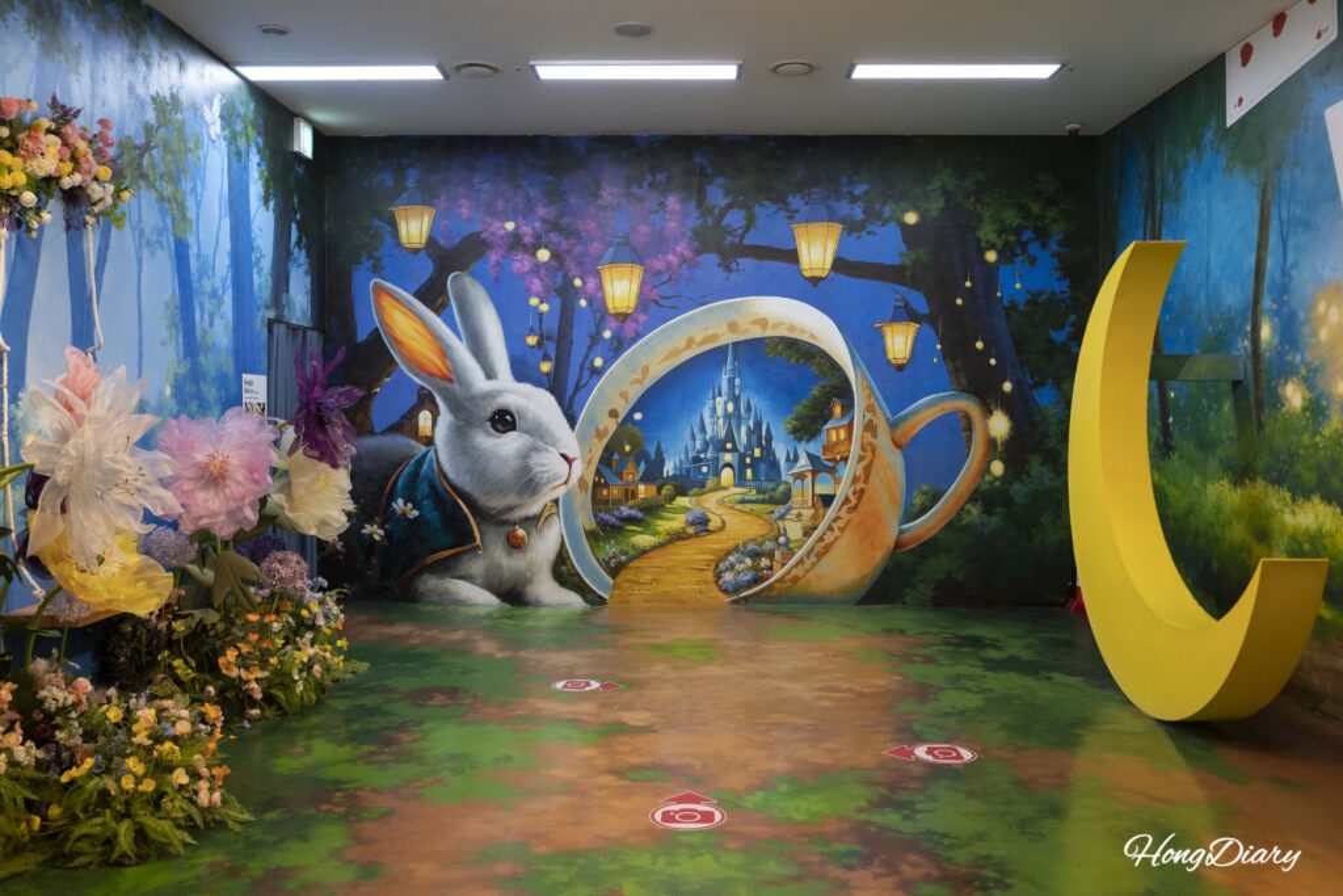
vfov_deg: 43.6
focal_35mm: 30
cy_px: 448
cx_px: 672
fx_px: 1119
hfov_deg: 61.9
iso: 2000
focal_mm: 30
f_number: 4.5
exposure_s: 1/160
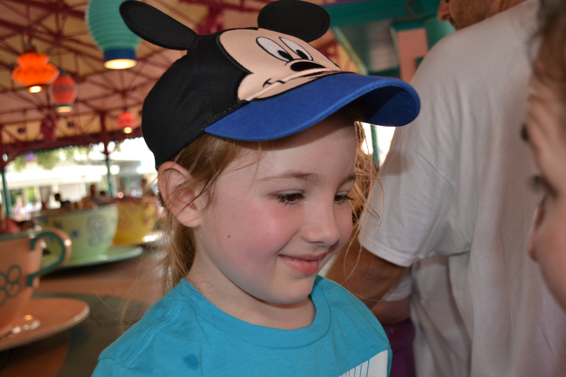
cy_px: 188
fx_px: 566
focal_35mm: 36
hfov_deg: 53.1
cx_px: 283
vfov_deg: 36.9
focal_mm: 24
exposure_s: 1/125
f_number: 4
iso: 360
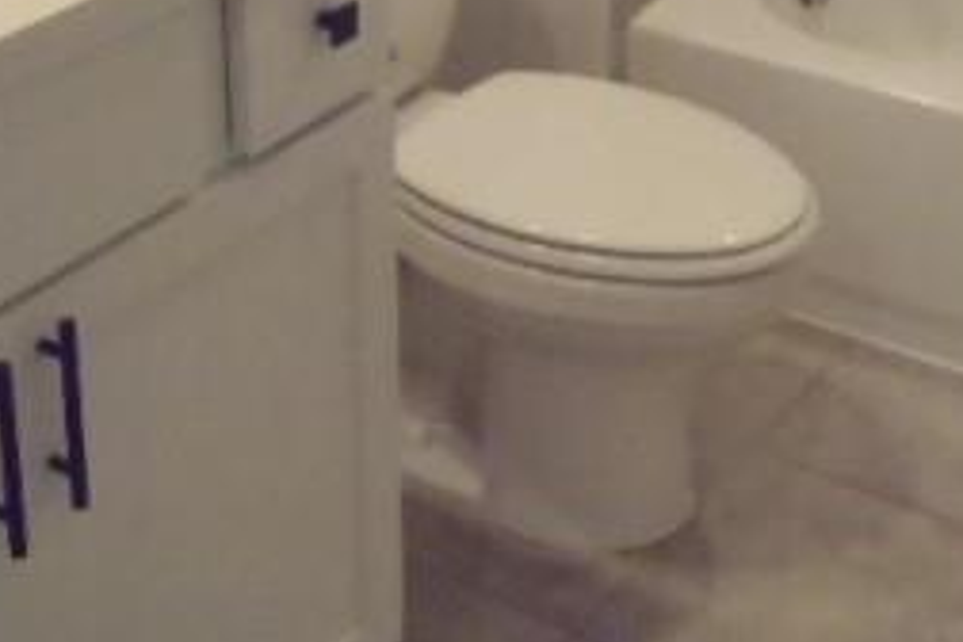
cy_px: -183
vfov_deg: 17.3
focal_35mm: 74
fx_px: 1979
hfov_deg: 27.3
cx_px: 585
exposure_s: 1/80
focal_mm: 5
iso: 800
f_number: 3.9
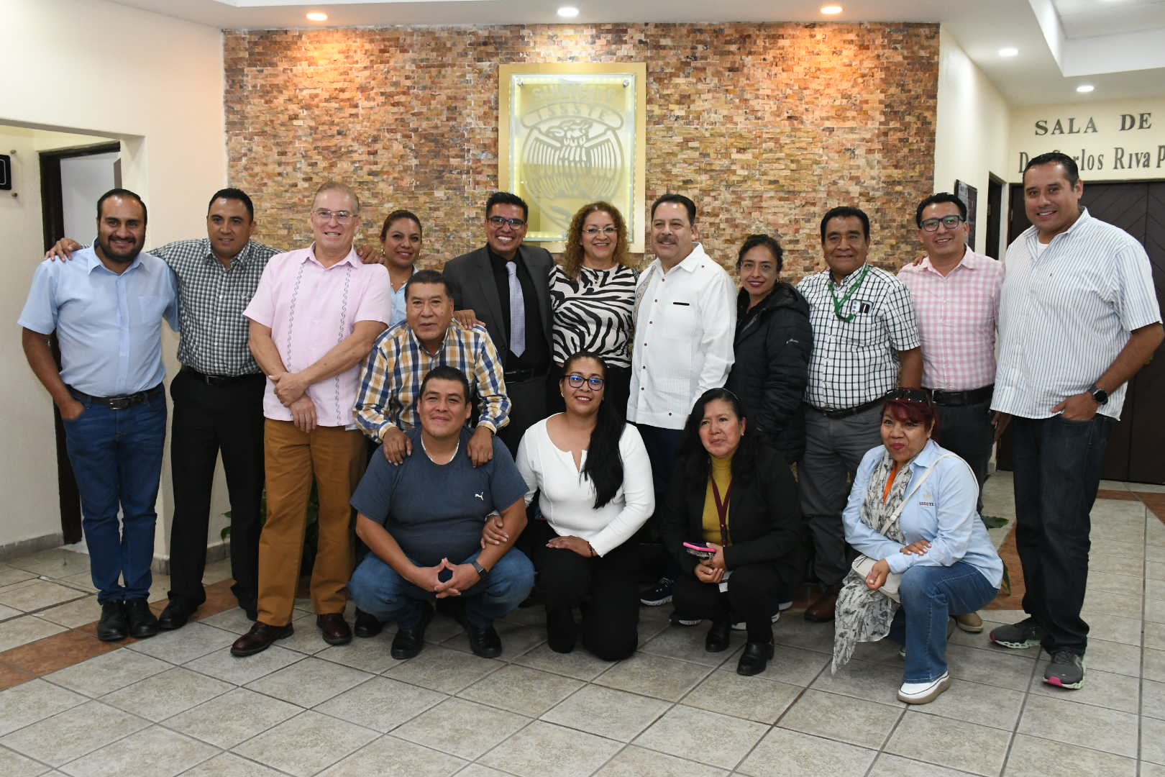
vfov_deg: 43.6
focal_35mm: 30
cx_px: 582
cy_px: 388
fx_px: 971
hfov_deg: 61.9
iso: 2500
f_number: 7.1
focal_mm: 20
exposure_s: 1/100
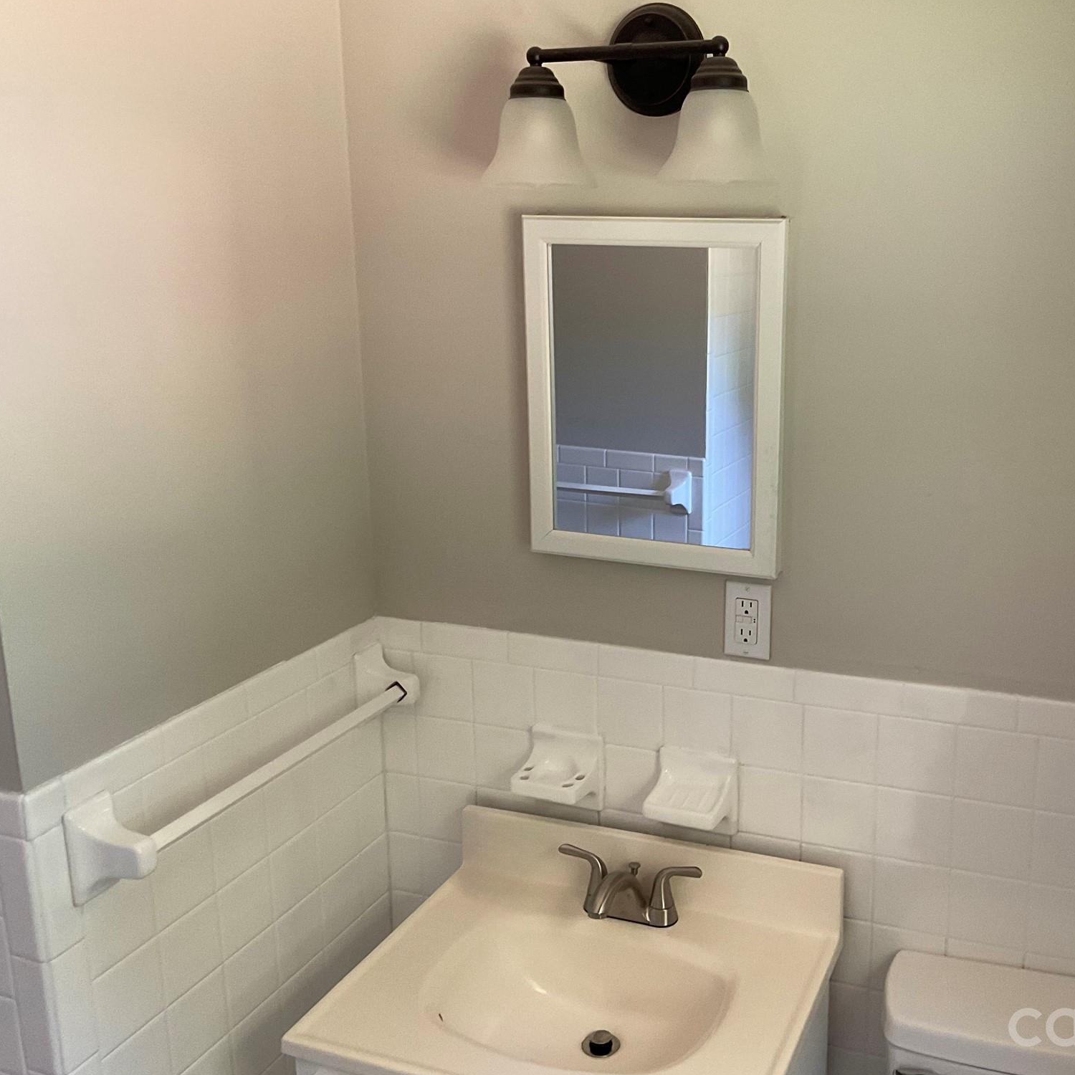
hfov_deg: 46.6
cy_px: 531
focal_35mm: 35
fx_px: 1230
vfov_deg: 47.2
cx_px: 706
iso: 125
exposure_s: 1/60
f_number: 1.8
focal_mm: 3
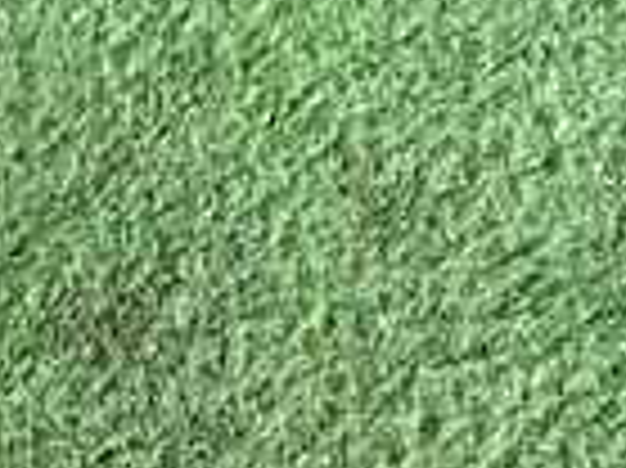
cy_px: -140
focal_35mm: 108
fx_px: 1951
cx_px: -365
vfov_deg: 13.2
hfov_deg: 16.3
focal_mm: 4.5
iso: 320
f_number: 2
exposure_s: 1/30
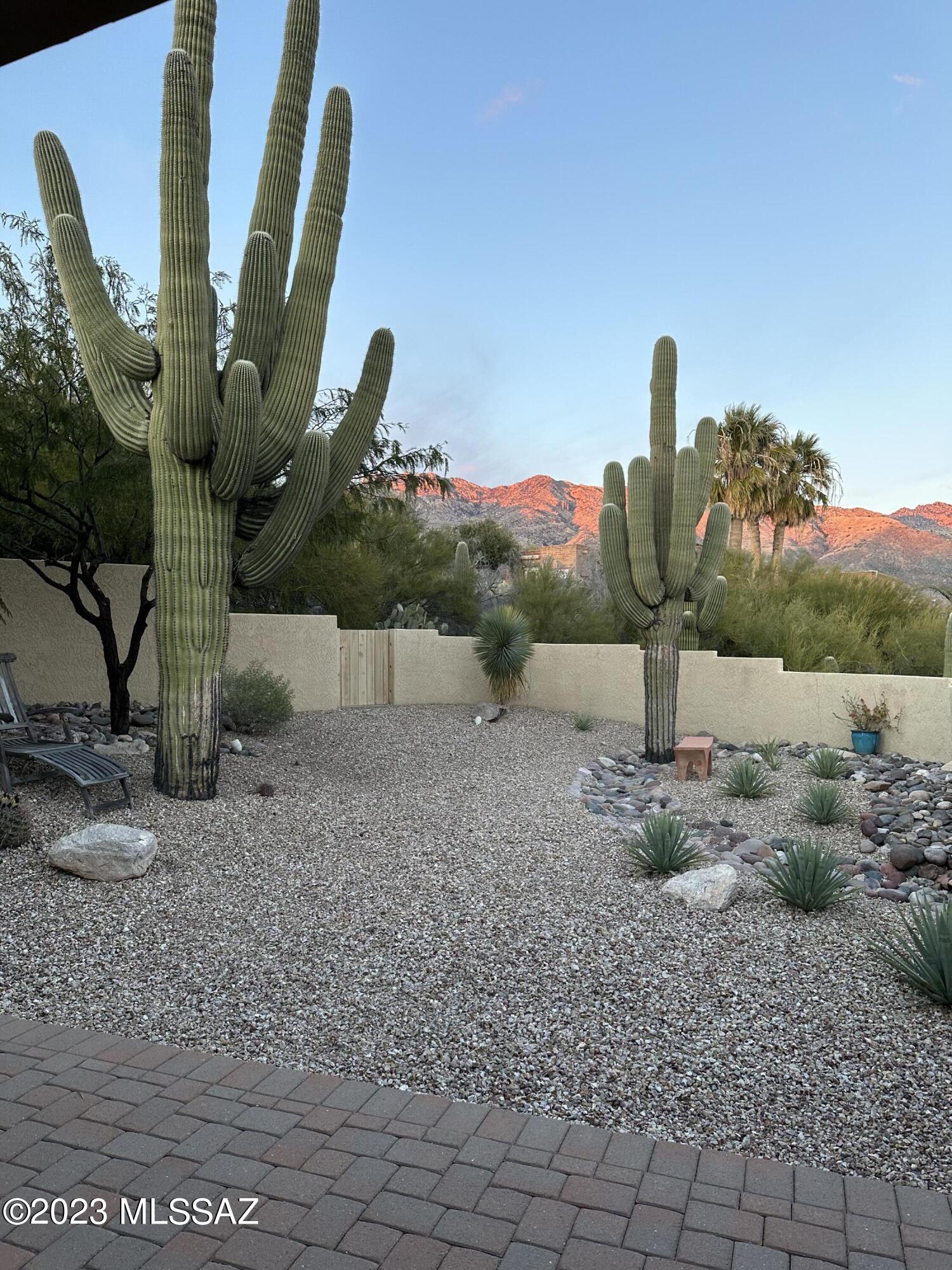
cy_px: 635
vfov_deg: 71.6
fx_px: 880
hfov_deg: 56.8
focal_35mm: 24
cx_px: 476
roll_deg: +0.7
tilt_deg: -0.7
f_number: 1.78
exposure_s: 1/121
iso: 100
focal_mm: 6.86
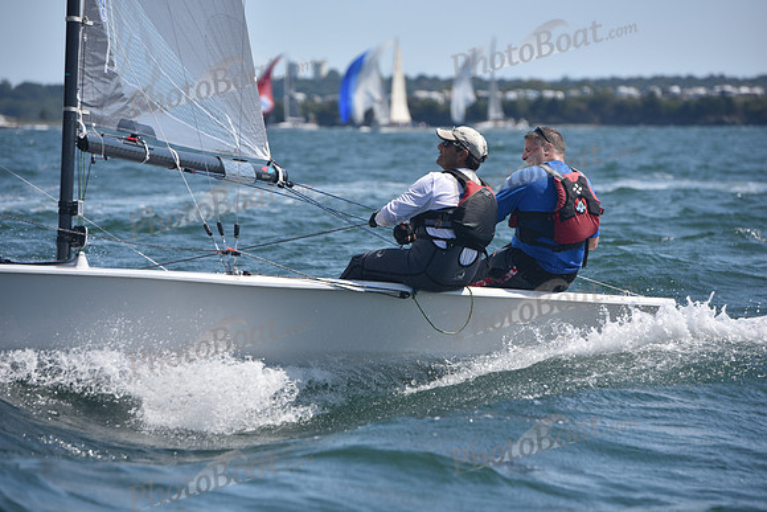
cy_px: 256
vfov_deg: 7.9
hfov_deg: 11.7
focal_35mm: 175
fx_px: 3729
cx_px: 384
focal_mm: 175
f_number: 5
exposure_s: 1/1250
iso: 250
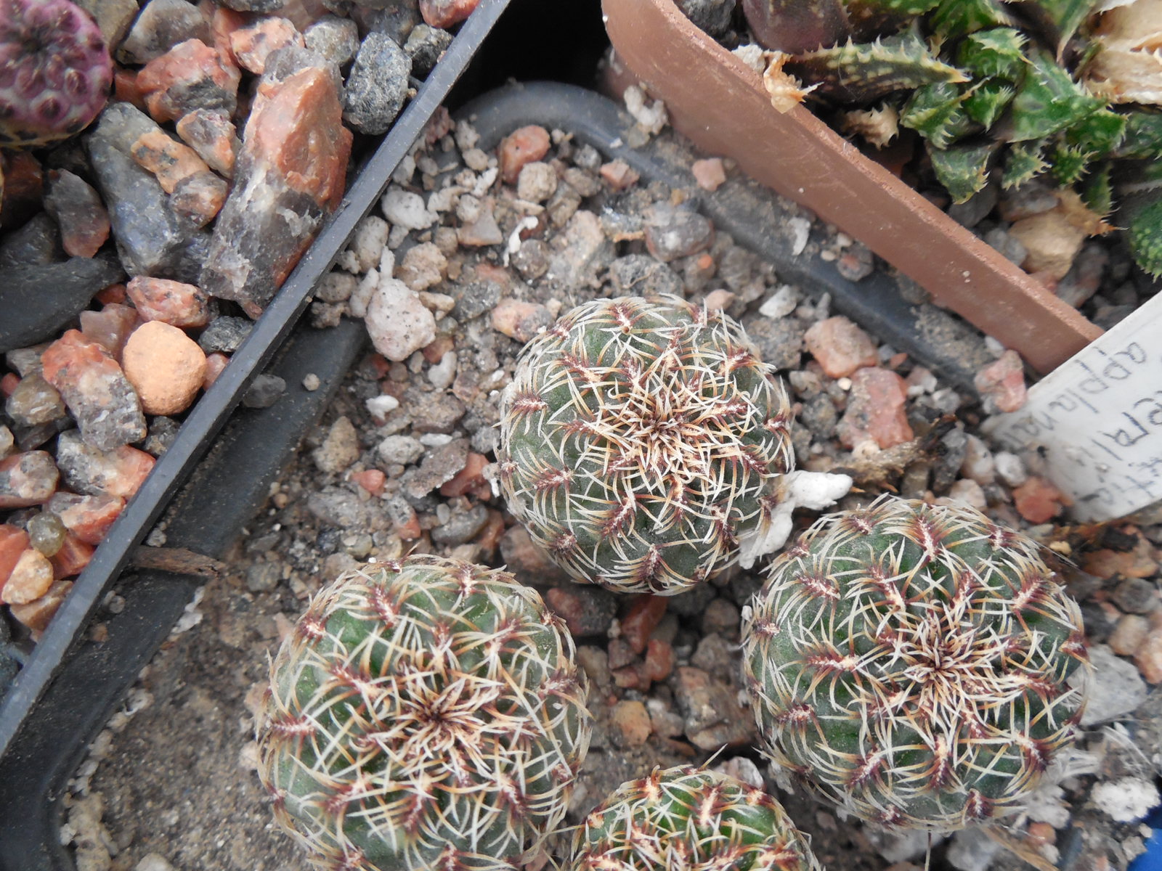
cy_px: 436
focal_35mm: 31
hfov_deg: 58.4
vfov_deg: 45.4
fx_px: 1041
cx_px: 581
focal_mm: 5.6
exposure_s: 1/30
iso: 320
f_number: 3.6
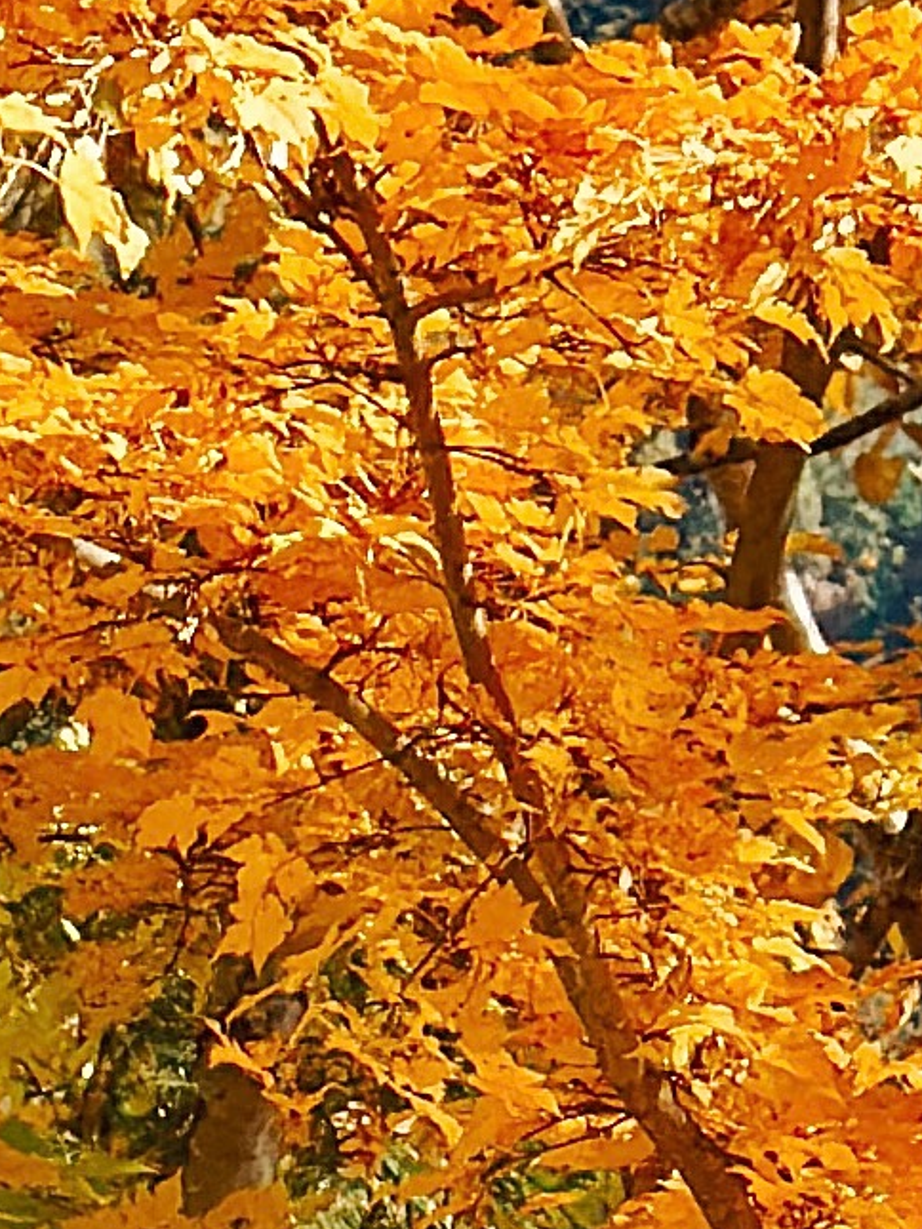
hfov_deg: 4.8
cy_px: 2569
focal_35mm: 300
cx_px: -1362
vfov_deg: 6.4
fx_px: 10651
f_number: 1.8
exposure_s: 1/1000
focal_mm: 6.86
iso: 80
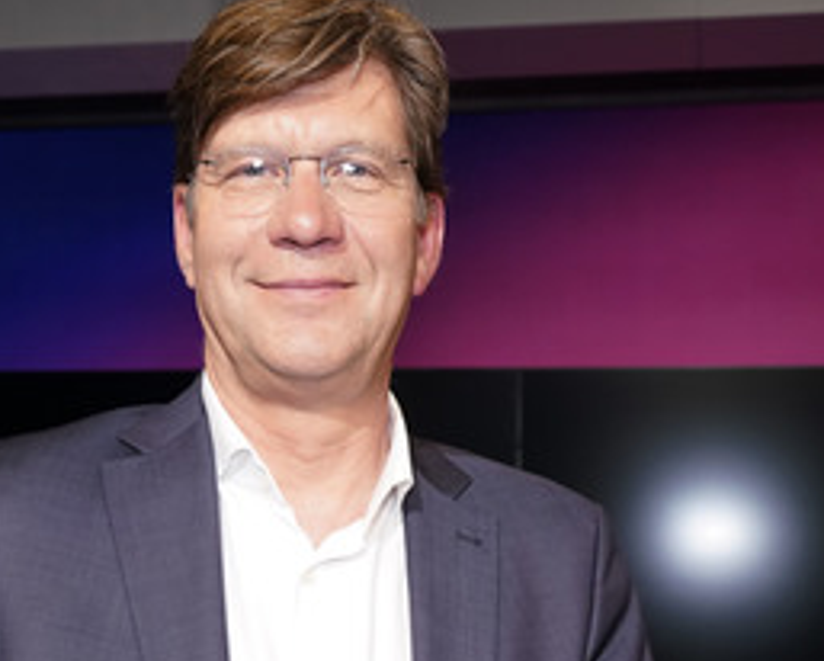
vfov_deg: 32.6
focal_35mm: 46
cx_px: 300
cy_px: 417
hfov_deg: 40.0
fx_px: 1123
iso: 2000
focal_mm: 28
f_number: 5
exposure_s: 1/160
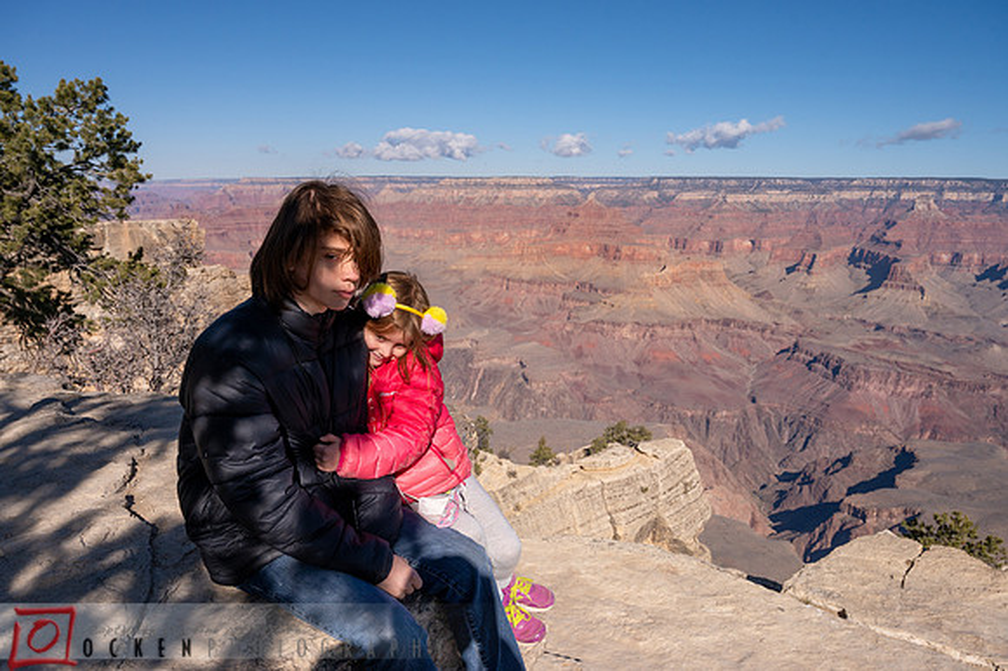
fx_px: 798
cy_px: 336
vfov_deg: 45.6
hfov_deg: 64.6
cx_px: 504
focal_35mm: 29
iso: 400
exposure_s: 1/2500
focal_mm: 28
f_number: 8
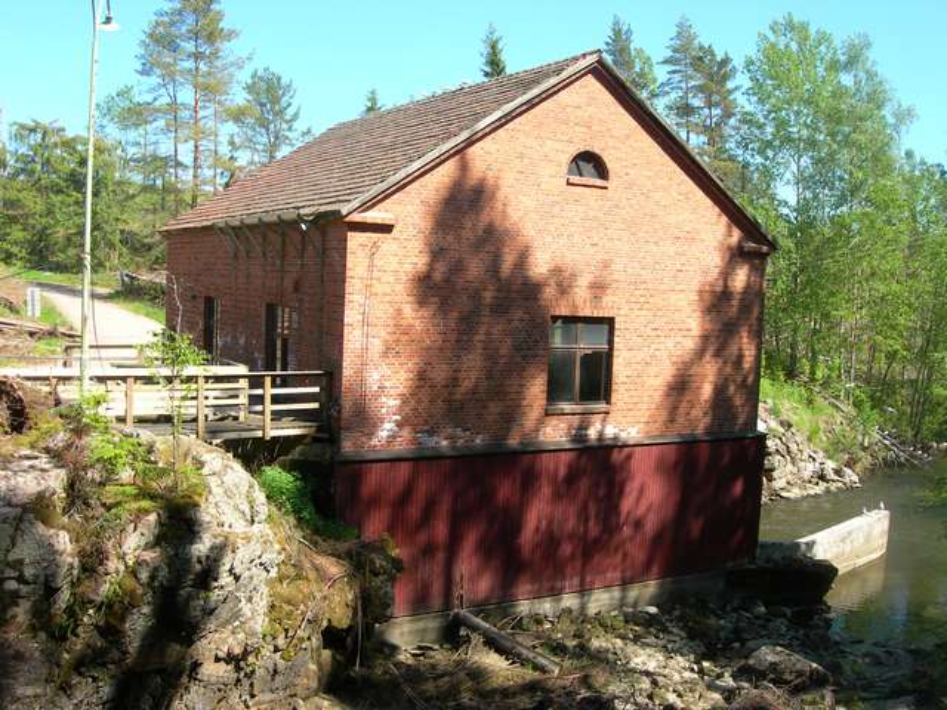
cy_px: 355
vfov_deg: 37.7
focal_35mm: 38
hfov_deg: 49.0
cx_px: 474
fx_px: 1040
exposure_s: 1/160
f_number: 4.8
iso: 50
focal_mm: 7.8
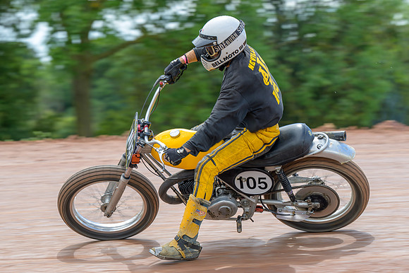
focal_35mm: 147
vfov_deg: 9.3
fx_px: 1669
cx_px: 204
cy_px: 136
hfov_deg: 14.0
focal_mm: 98
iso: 64
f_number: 4
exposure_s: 1/200
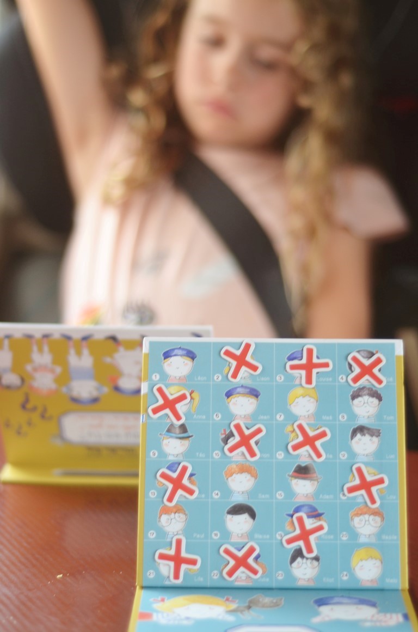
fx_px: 1312
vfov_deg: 27.0
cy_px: 316
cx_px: 209
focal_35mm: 75
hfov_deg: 18.1
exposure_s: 1/100
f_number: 1.8
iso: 400
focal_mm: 50
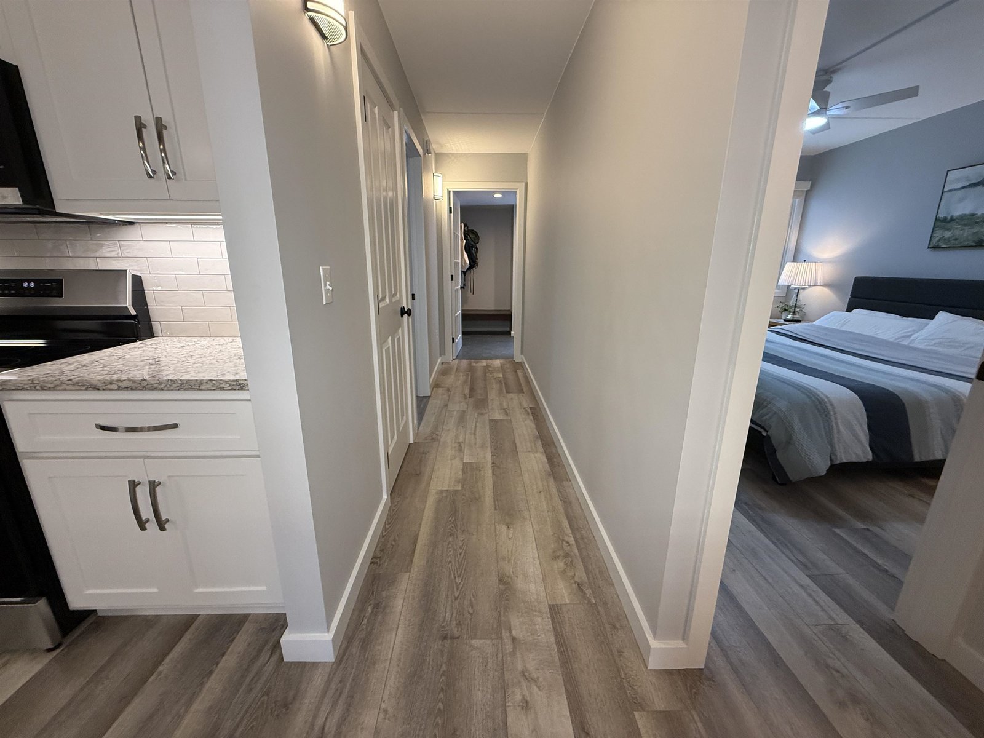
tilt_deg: -14.0
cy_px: 369
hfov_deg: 102.1
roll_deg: +0.2
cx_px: 492
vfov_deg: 85.7
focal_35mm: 14
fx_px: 398
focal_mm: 2.22
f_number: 2.2
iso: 320
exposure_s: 1/120
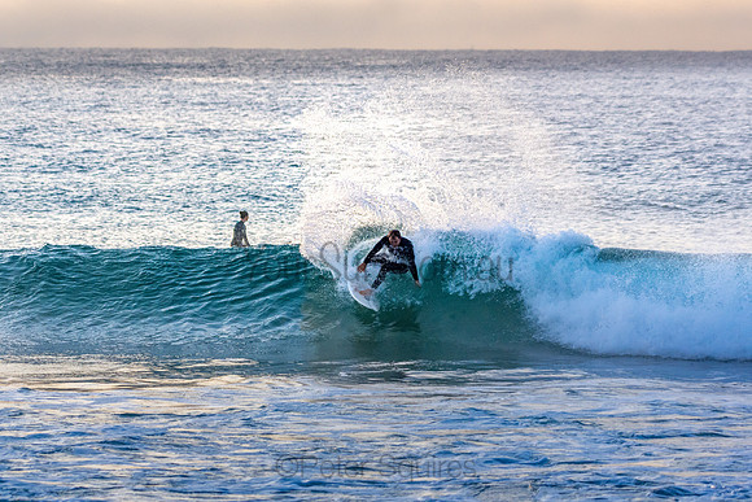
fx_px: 6453
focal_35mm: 309
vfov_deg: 4.5
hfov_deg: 6.7
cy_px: 251
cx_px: 376
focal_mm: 200
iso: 640
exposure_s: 1/1250
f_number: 5.6
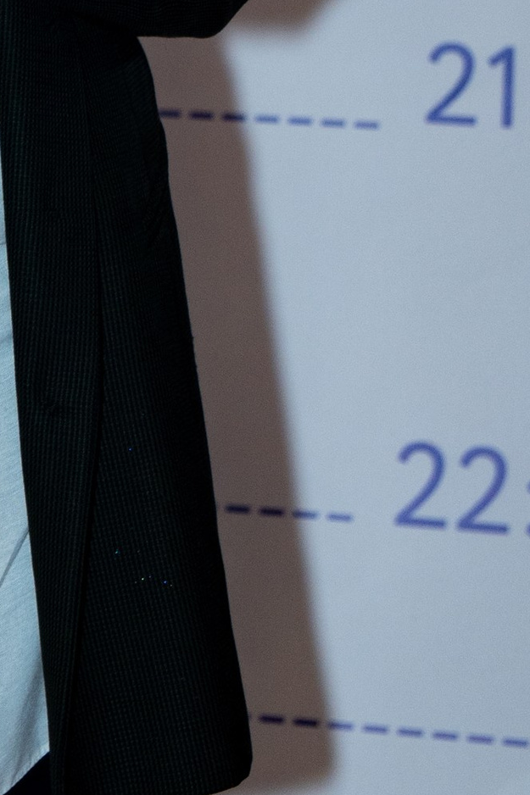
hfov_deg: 5.2
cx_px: -287
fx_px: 5832
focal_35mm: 264
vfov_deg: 7.6
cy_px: -604
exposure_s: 1/320
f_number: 3.5
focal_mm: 43
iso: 400
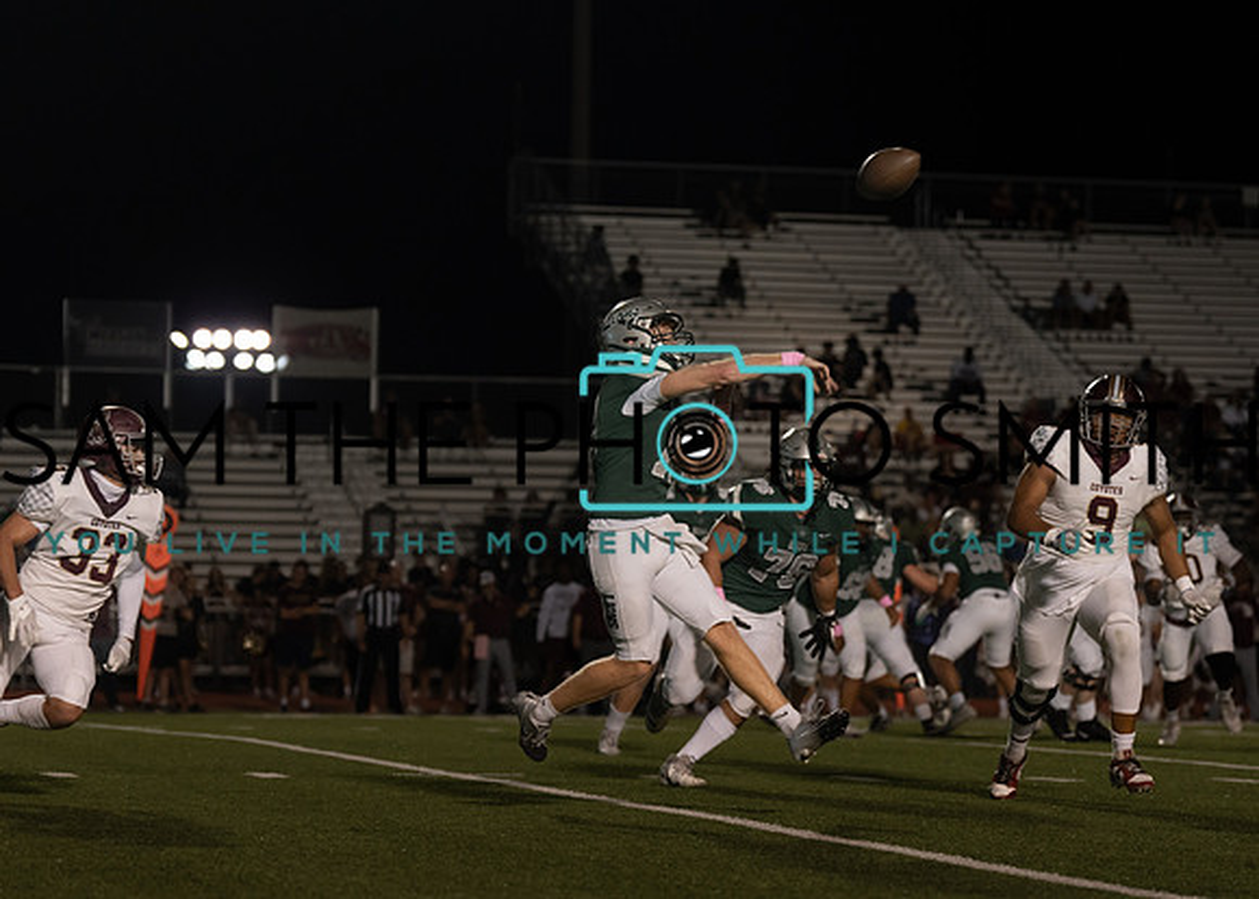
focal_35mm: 129
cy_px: 534
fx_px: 4601
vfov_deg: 11.2
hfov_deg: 15.6
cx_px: 646
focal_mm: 100
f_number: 2.8
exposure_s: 1/1000
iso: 1000
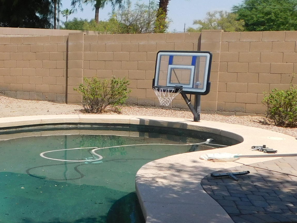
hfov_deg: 27.8
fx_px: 540
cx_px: -36
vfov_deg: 23.2
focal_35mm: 63
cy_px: 134
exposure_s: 1/500
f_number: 6
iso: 125
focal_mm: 4.1
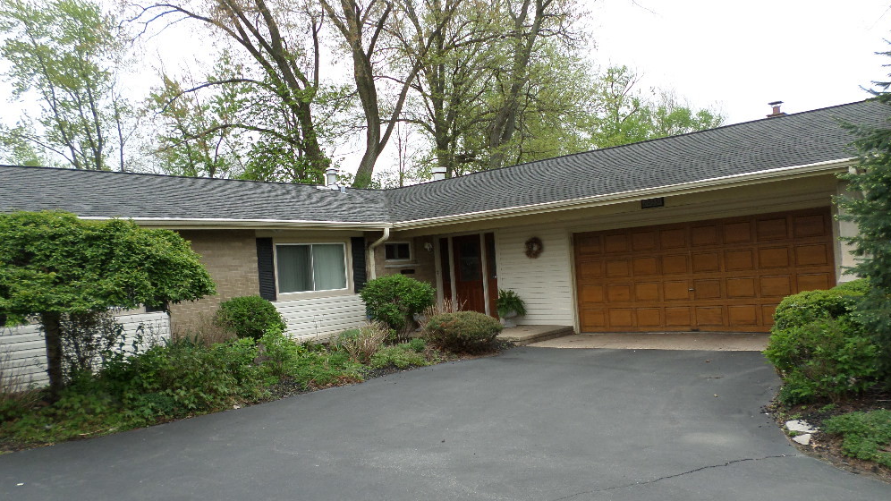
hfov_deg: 67.9
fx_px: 661
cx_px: 456
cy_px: 286
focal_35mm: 28
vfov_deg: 41.4
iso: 80
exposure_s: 1/350
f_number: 2.5
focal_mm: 4.5
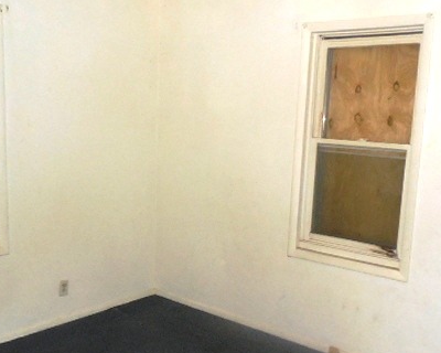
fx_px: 509
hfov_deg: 46.8
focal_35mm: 39
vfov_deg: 38.1
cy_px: 210
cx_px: 229
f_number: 6.6
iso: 720
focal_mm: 4.5
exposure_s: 1/25
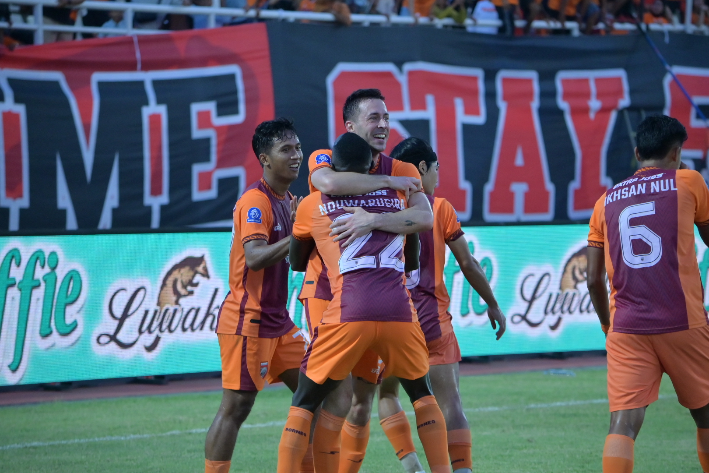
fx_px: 4431
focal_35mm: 225
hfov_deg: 9.1
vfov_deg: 6.1
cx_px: 354
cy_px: 236
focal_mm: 150
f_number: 4.8
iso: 1600
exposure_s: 1/1000
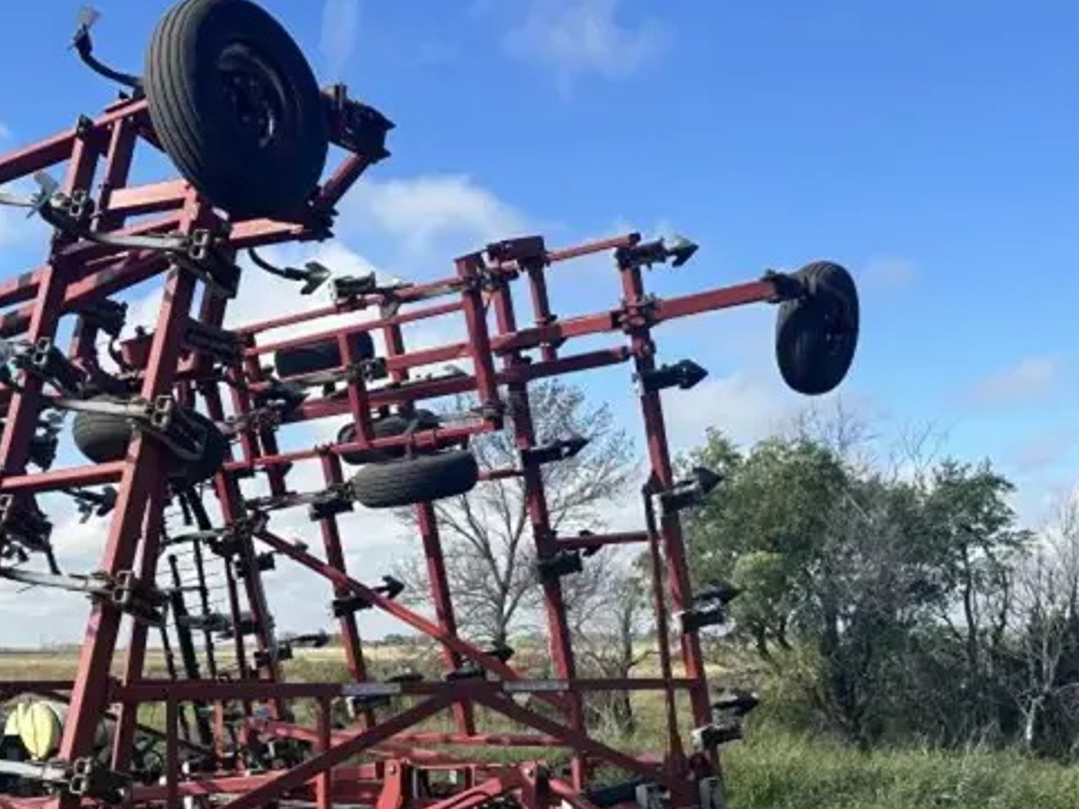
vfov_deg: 29.8
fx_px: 1496
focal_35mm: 48
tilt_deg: +3.1
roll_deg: +2.5
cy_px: 598
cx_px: 321
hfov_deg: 39.0
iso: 80
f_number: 1.78
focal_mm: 6.86
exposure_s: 1/2967
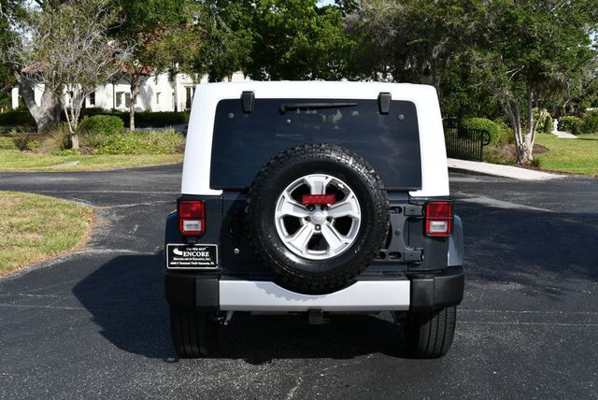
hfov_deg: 41.1
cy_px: 200
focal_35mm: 48
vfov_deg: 28.1
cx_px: 299
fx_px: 798
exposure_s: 1/250
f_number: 8
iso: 100
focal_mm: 24
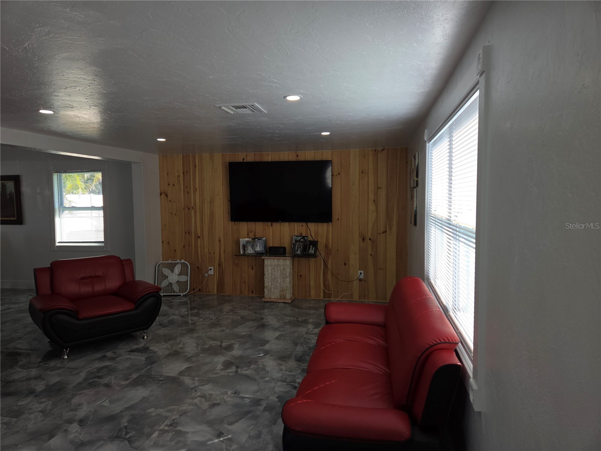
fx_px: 399
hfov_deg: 73.9
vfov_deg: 58.9
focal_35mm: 23
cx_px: 300
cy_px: 226
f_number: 1.8
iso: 25
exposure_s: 1/126
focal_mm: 5.4
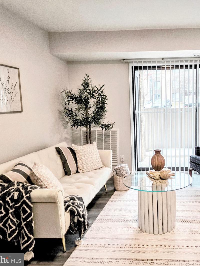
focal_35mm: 31
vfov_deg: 58.4
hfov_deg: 43.3
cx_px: 160
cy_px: 133
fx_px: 239
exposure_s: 1/120
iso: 160
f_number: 1.8
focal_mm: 5.4
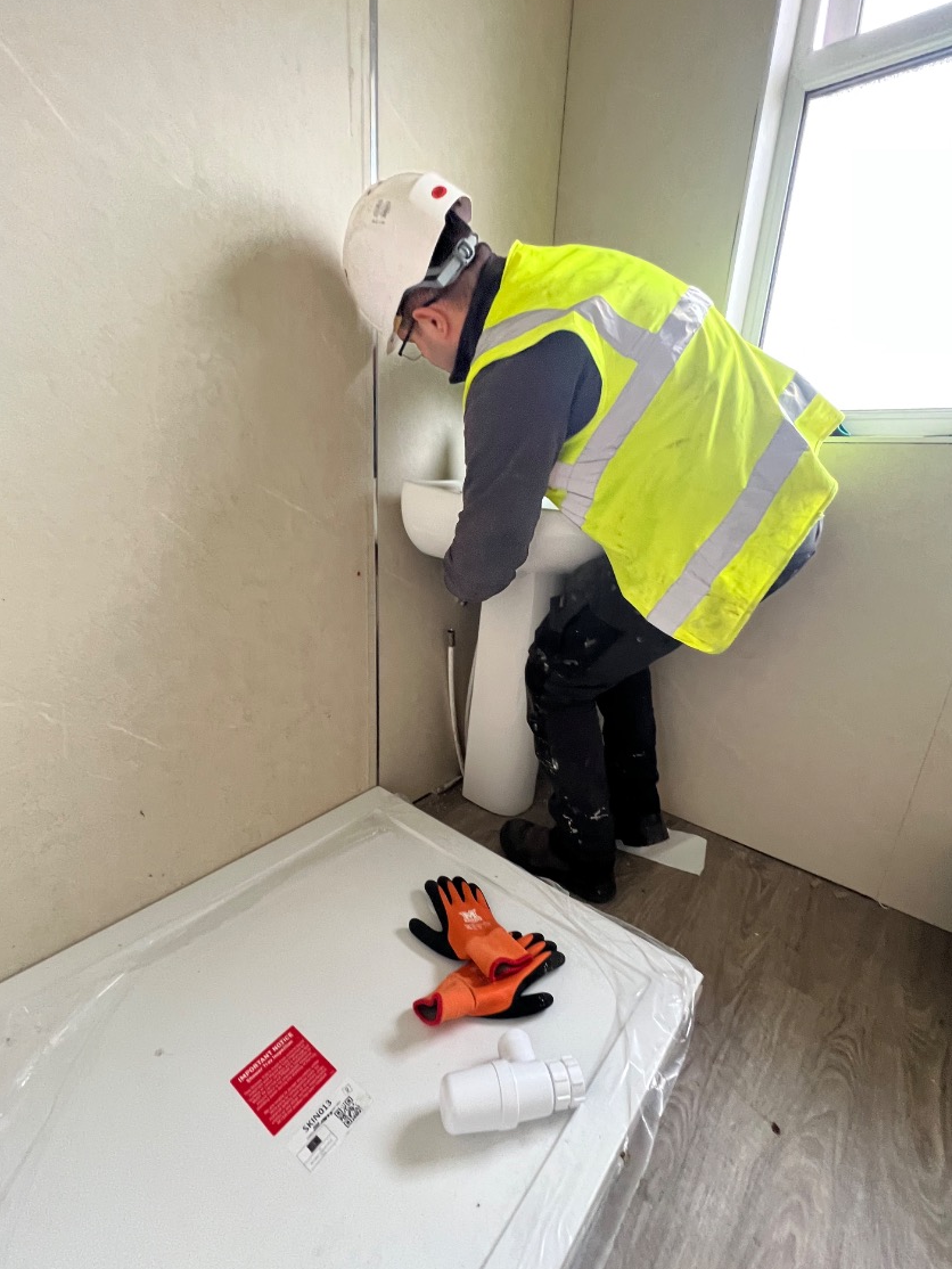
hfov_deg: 85.6
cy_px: 648
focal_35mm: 14
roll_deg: -2.5
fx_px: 513
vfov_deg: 102.0
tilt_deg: -17.9
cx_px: 456
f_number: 1.8
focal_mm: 1.57
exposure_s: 1/60
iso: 320
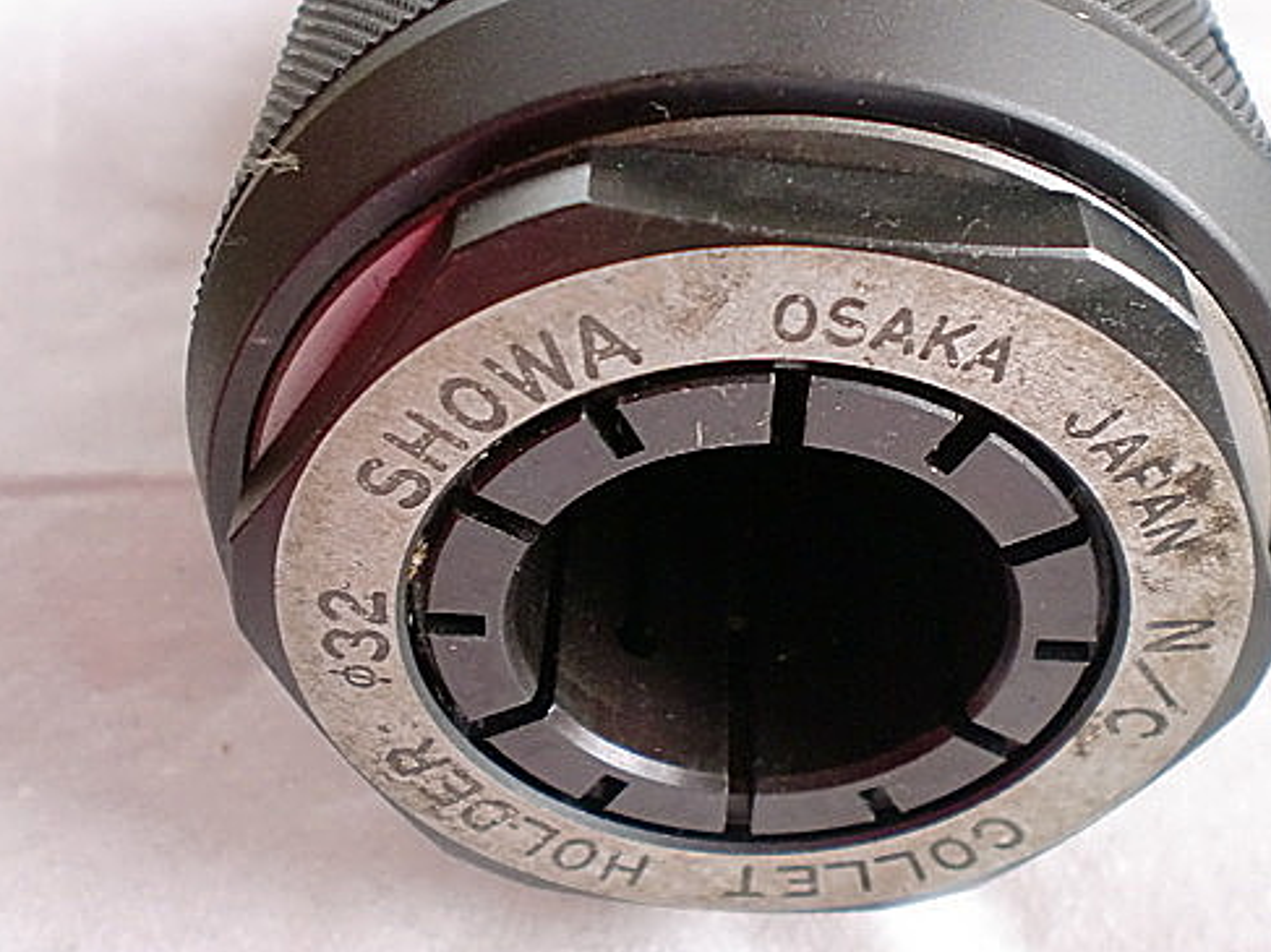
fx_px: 1689
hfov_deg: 41.2
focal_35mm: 46
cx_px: 686
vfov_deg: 31.5
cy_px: 516
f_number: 3.1
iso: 250
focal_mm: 6.3
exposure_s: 1/60
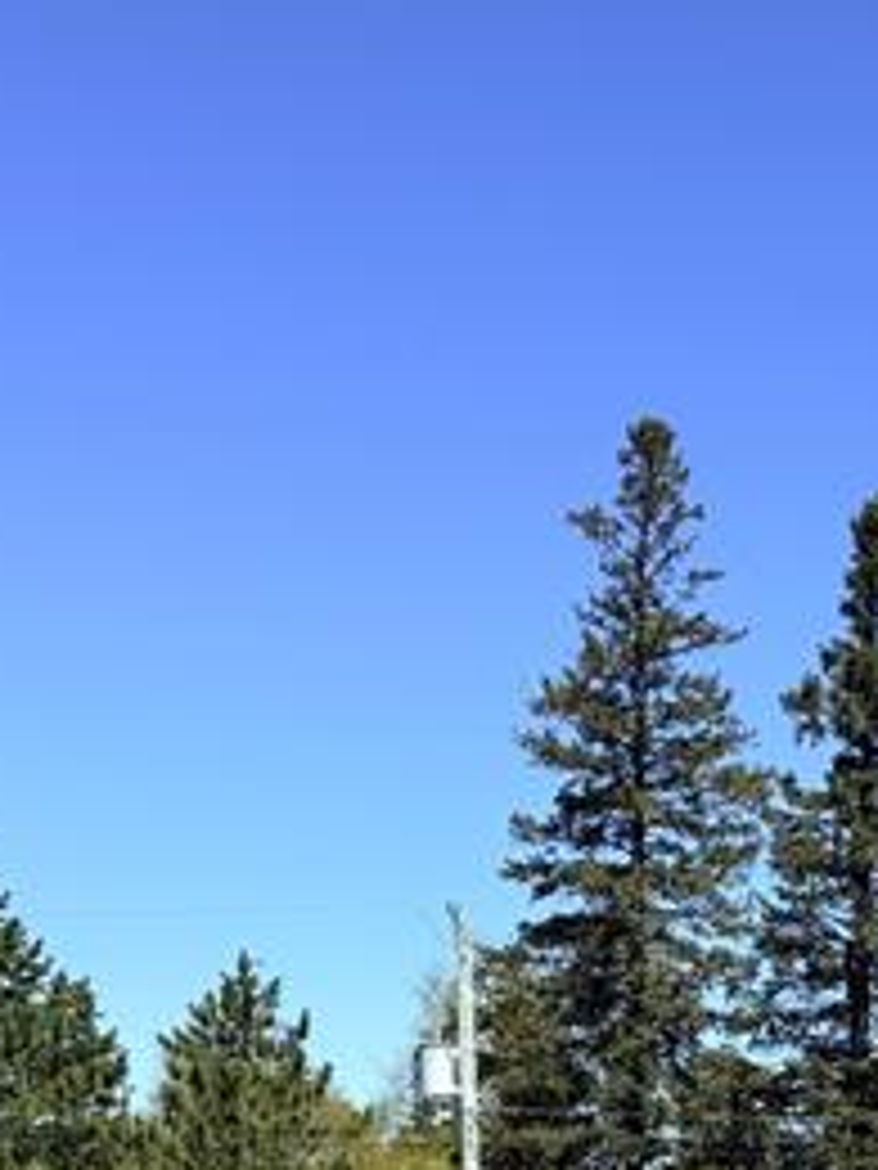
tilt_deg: -7.9
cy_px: 1620
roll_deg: -1.6
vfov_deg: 23.4
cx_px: 1049
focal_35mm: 71
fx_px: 2401
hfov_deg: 19.5
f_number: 1.78
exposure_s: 1/3759
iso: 80
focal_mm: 6.76
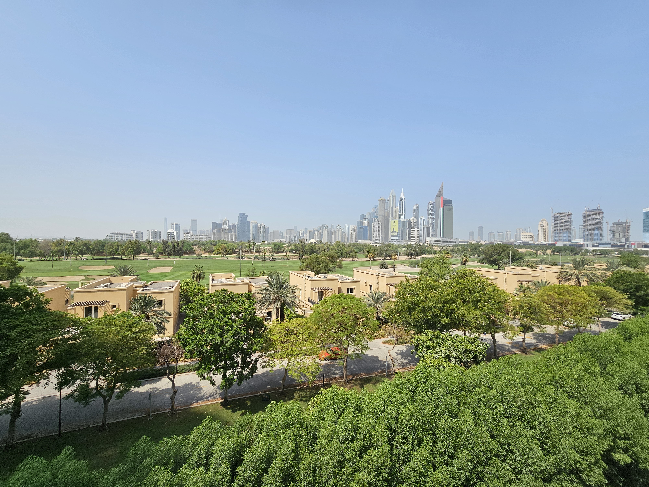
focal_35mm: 13
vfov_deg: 89.9
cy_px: 244
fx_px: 244
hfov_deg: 106.2
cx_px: 324
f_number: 2.2
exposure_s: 1/3697
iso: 50
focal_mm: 2.2
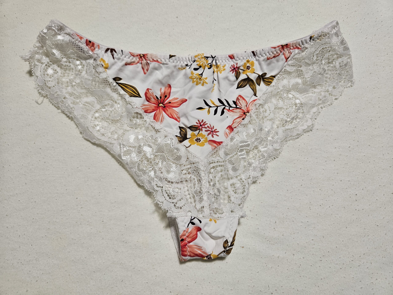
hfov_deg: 73.9
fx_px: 261
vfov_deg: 58.9
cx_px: 196
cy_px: 148
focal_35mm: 23
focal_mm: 5.4
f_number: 1.8
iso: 320
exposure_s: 1/100
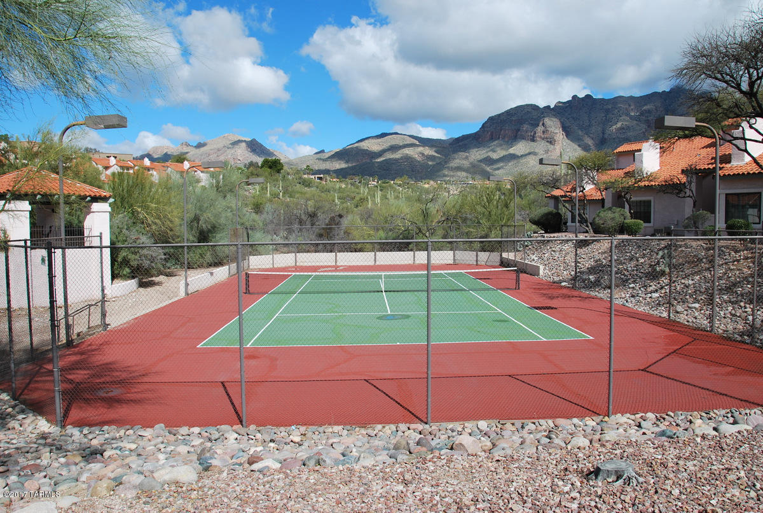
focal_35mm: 27
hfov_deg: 67.3
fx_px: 574
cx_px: 382
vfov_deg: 48.1
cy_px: 256
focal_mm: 18
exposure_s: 1/250
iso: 100
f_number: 8
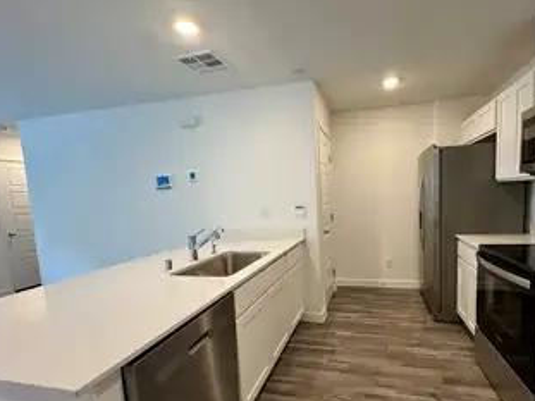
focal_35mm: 18
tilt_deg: -6.9
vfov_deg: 71.3
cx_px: 310
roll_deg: +1.9
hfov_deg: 87.1
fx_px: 278
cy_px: 225
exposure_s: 1/120
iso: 250
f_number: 2.2
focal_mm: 2.22
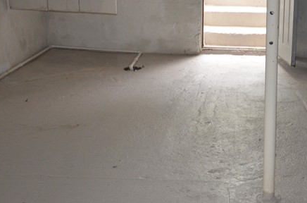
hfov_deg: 26.2
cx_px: 275
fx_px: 638
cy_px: 74
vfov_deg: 18.0
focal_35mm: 75
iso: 800
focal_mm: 20
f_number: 5.6
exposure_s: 1/60
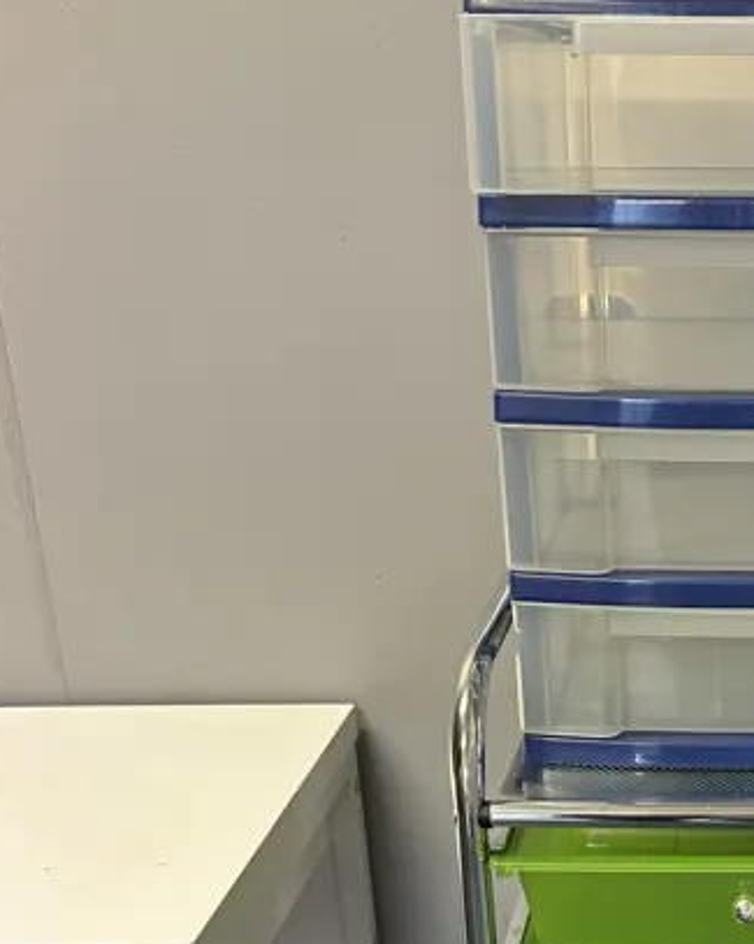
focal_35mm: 59
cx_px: 766
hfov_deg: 24.5
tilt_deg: -24.9
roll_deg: -0.1
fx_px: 1648
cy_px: 939
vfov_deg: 29.9
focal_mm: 6.86
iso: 160
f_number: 1.78
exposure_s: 1/100
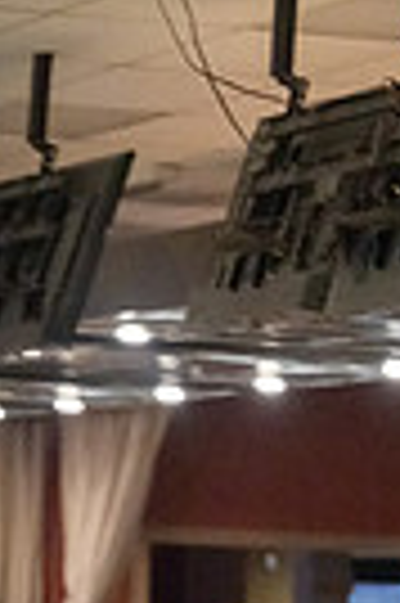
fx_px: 4779
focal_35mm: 286
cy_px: 994
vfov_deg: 7.1
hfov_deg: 4.8
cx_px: 454
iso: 4000
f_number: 3.5
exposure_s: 1/800
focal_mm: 85
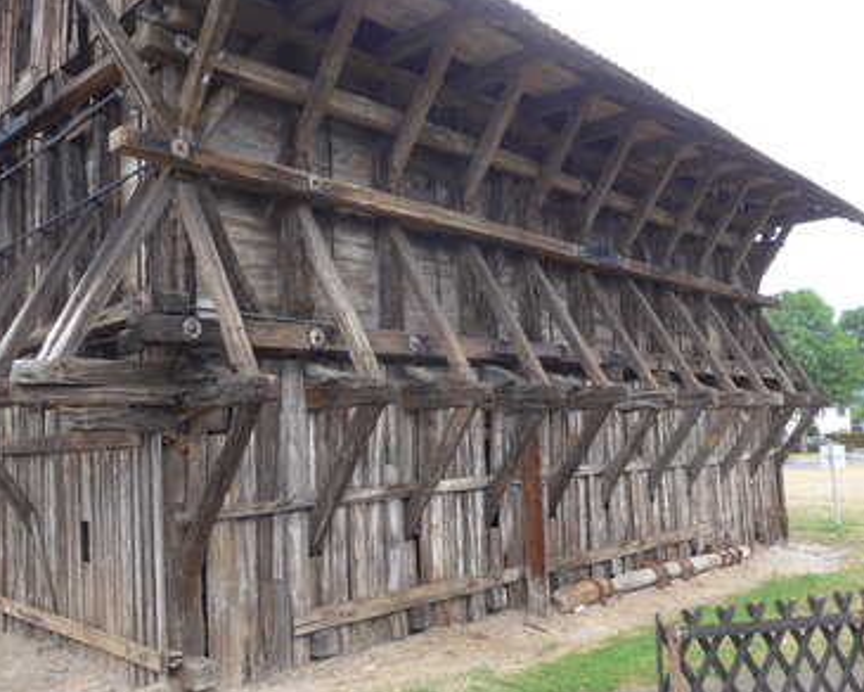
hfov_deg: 57.1
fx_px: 793
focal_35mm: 31
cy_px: 346
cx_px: 410
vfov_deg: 47.1
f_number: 2.8
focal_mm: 6
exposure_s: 1/200
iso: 80
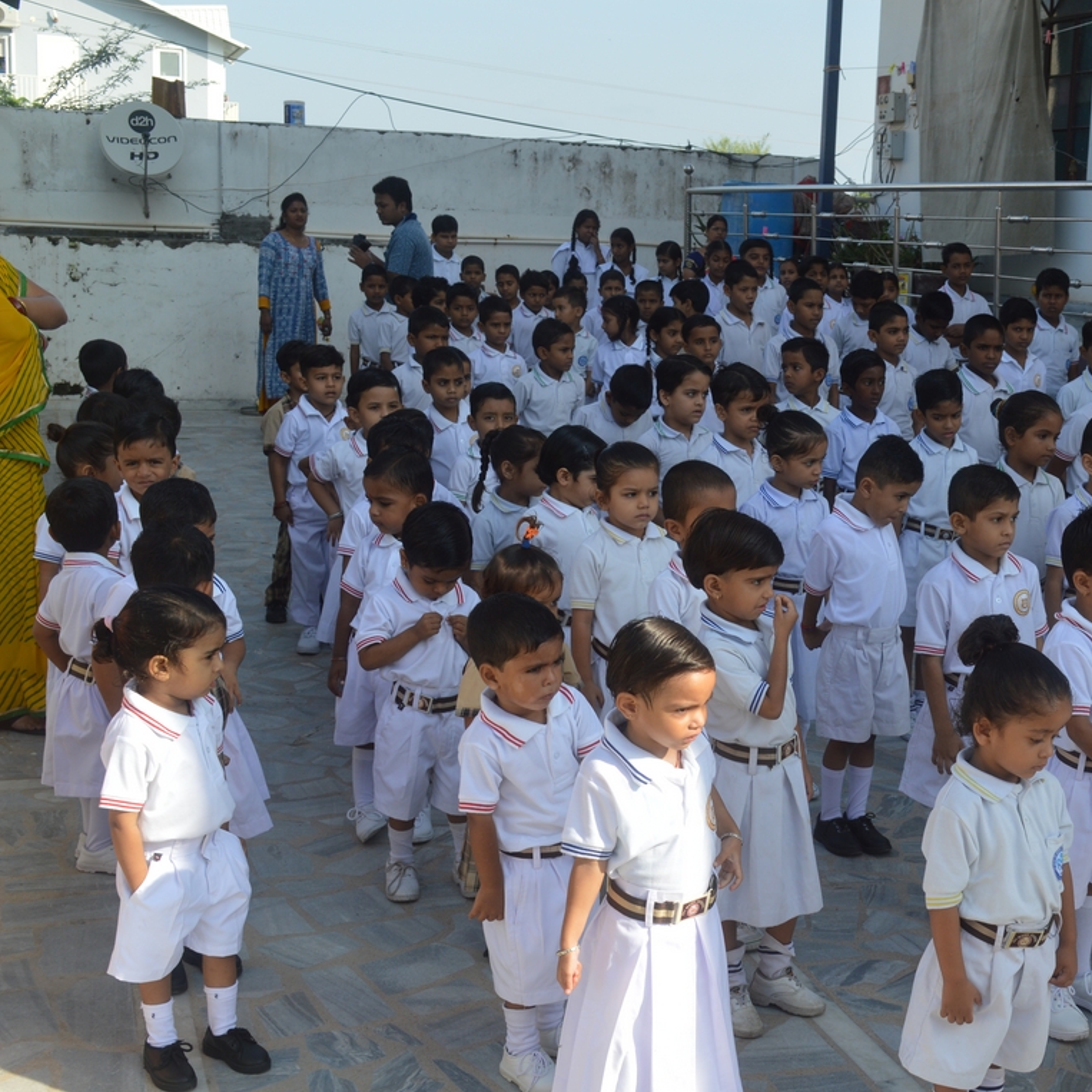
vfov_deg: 36.0
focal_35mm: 47
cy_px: 605
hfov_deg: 35.0
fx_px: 1677
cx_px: 867
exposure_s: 1/200
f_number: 7.1
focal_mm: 22
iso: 100
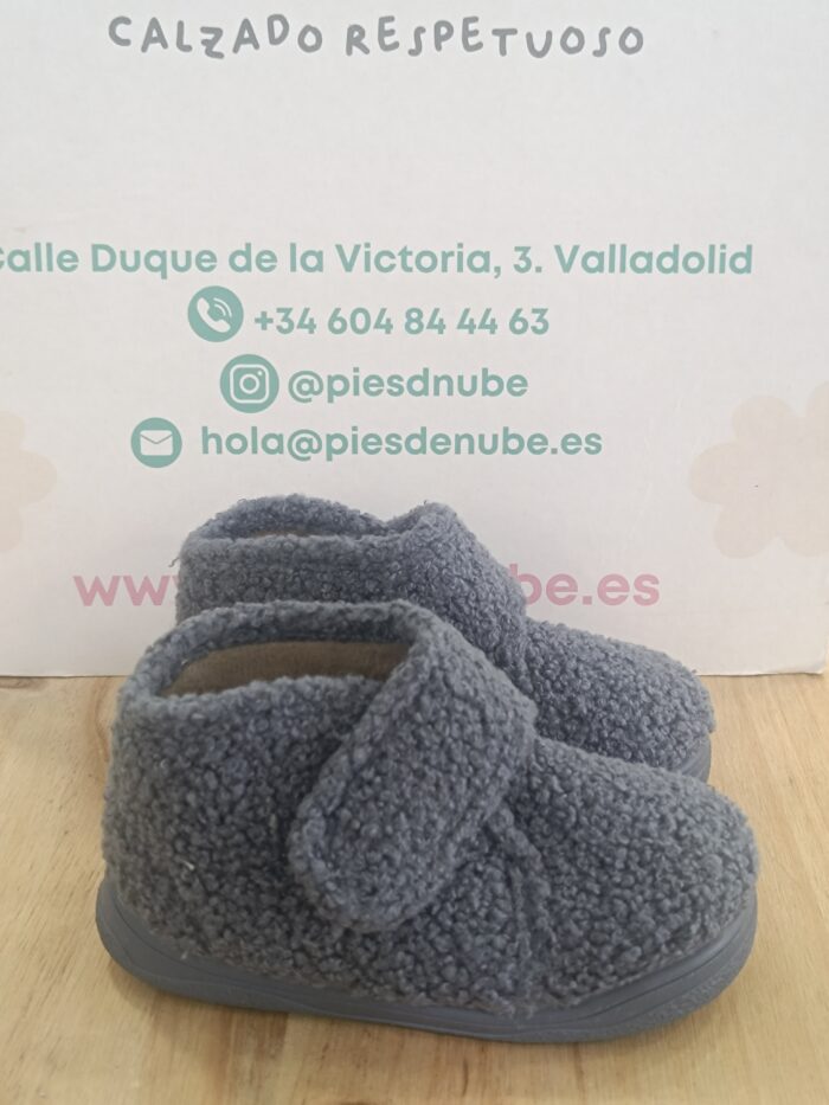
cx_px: 414
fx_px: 766
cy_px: 552
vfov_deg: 71.6
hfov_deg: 56.8
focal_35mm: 24
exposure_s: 1/50.1
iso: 385
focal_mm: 5.59
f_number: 1.88
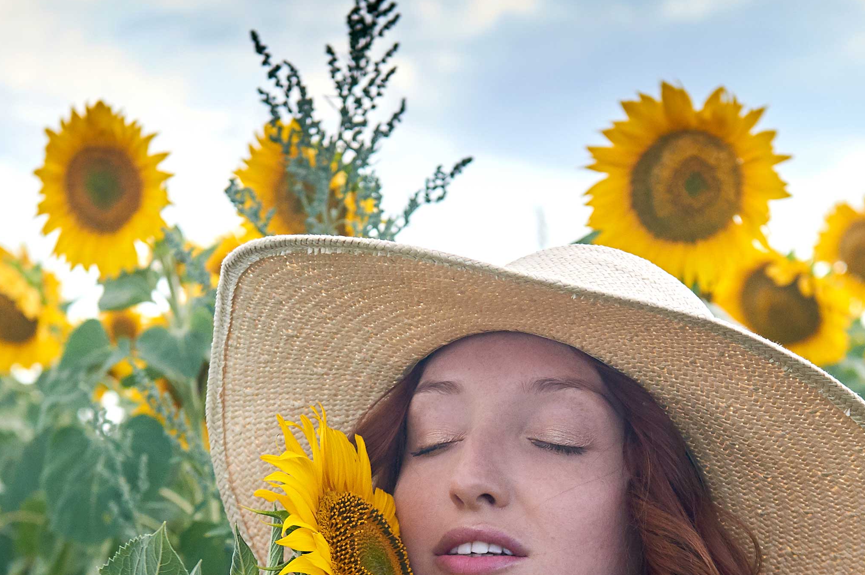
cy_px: 539
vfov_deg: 11.2
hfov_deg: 16.9
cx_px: 519
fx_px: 2904
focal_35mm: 121
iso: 320
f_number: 4
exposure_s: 1/400
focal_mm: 38
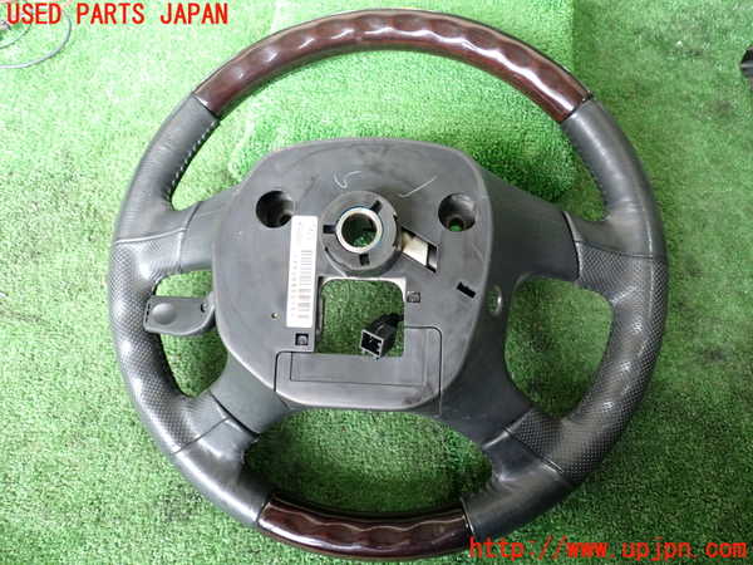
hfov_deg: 60.0
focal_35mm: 30
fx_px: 653
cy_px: 282
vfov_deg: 46.8
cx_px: 376
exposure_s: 1/30
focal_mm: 5.4
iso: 200
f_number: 2.3
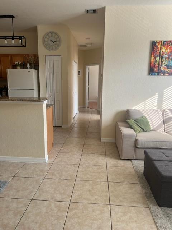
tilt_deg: -10.9
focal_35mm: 26
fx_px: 172
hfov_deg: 53.1
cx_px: 86
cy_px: 115
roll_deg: -1.1
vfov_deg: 67.3
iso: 50
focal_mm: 5.7
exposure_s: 1/171
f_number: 1.5
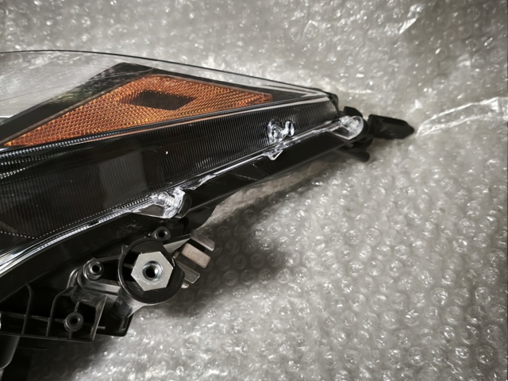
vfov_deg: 40.7
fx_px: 514
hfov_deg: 52.6
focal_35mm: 35
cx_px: 254
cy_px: 190
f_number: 1.7
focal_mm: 5.35
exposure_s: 1/33.3
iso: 1000
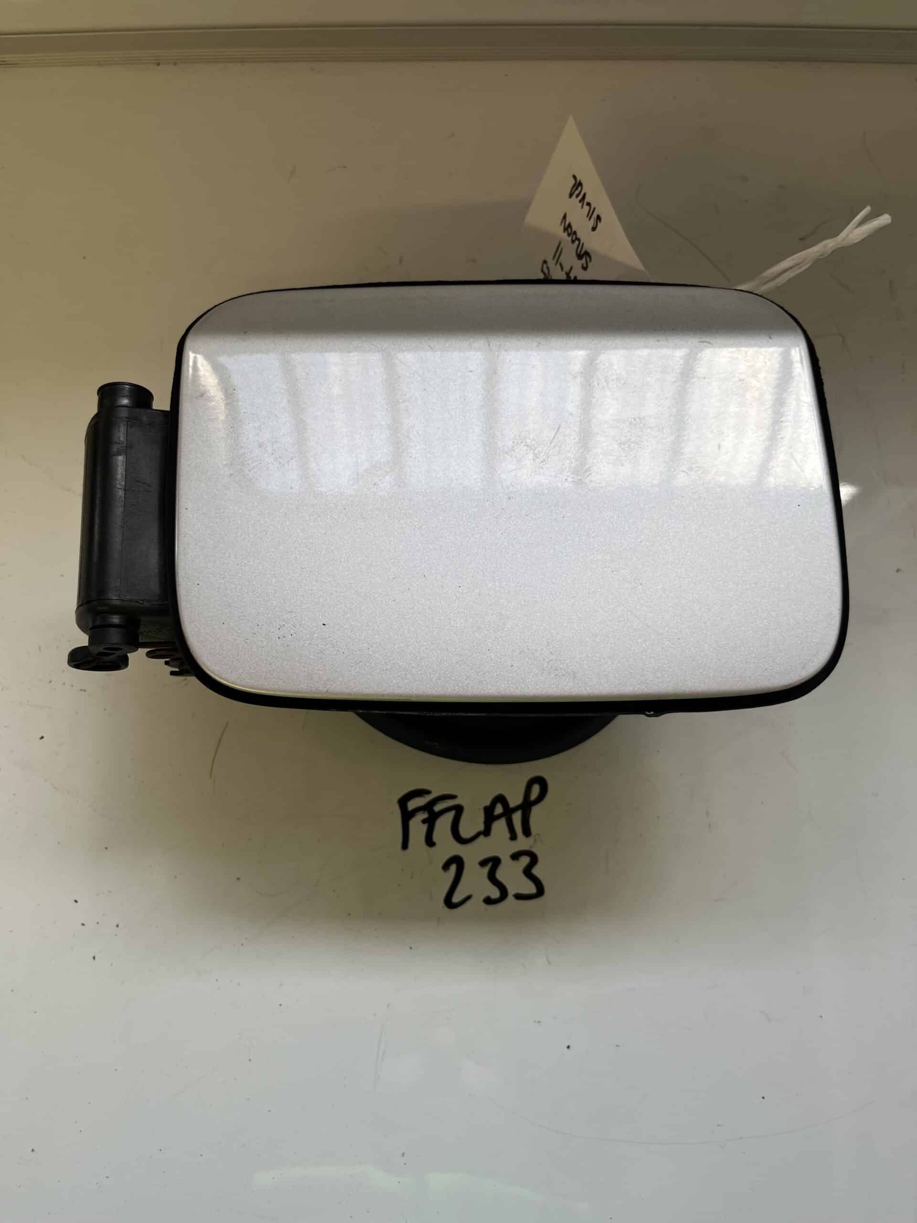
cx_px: 458
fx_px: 918
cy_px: 612
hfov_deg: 53.1
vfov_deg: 67.3
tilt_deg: -76.1
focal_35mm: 26
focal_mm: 5.1
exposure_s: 1/174
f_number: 1.6
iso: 40
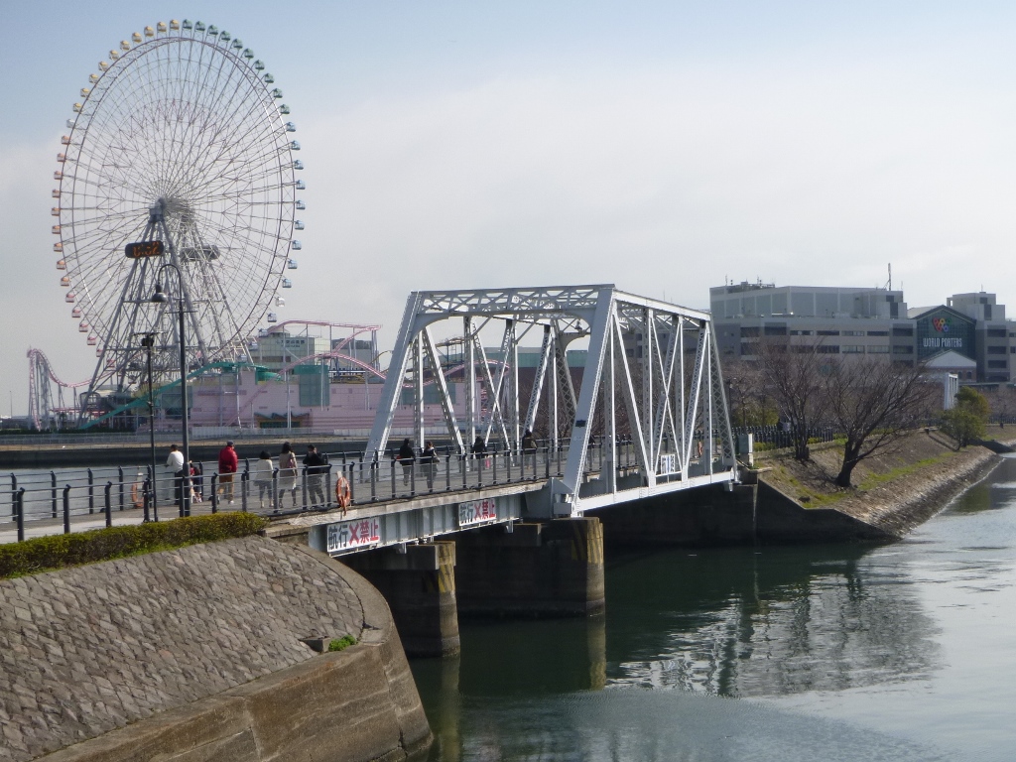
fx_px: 1468
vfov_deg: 29.1
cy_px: 381
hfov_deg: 38.2
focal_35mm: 50
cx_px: 508
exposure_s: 1/500
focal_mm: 9
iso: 100
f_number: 4.9
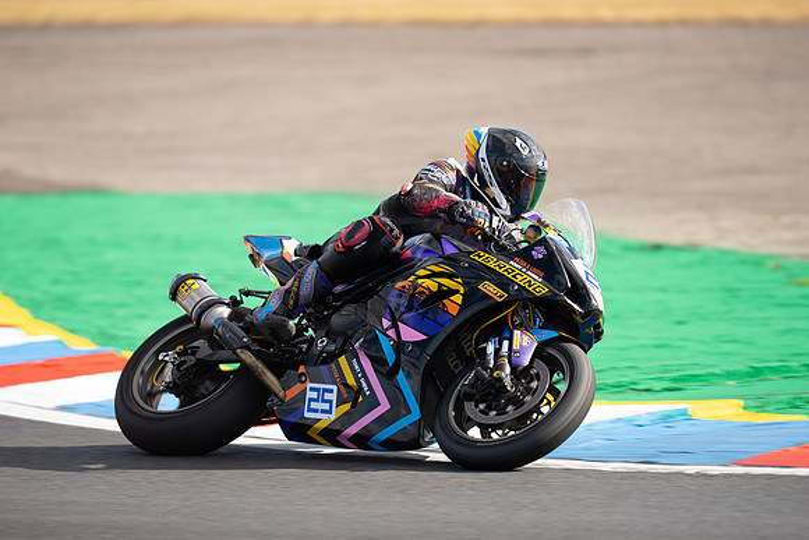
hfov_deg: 5.2
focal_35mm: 400
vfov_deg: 3.4
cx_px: 404
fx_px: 8991
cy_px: 270
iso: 50
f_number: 2.8
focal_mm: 400
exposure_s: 1/500
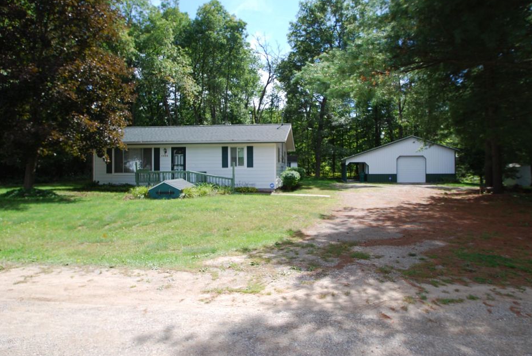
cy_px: 170
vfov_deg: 58.3
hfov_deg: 79.6
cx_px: 283
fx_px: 319
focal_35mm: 22
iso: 100
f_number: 6.3
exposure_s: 1/160
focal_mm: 13
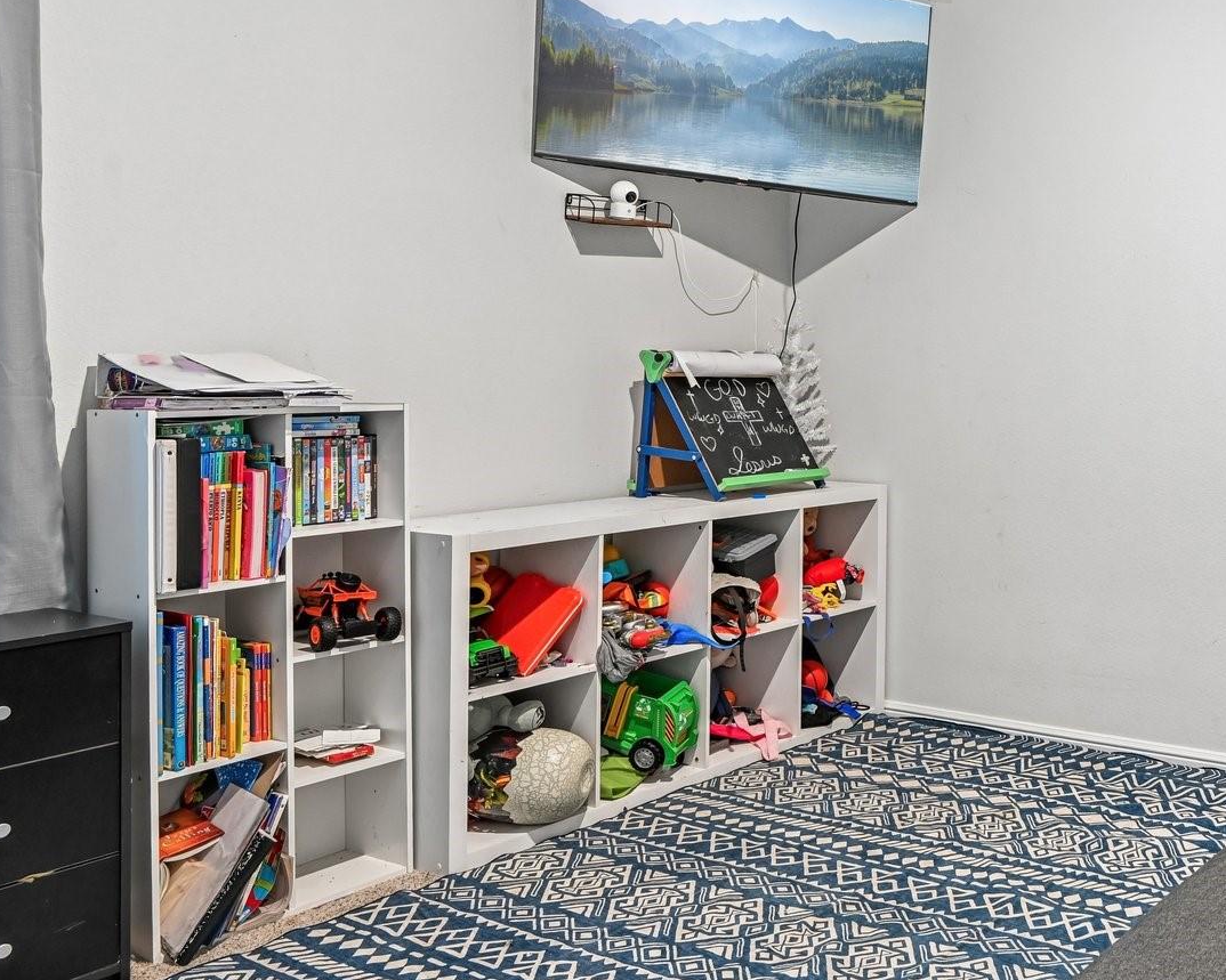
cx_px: 1156
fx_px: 1234
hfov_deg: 46.4
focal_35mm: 34
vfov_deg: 42.9
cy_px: 353
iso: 400
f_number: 8
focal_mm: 19
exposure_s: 1/4
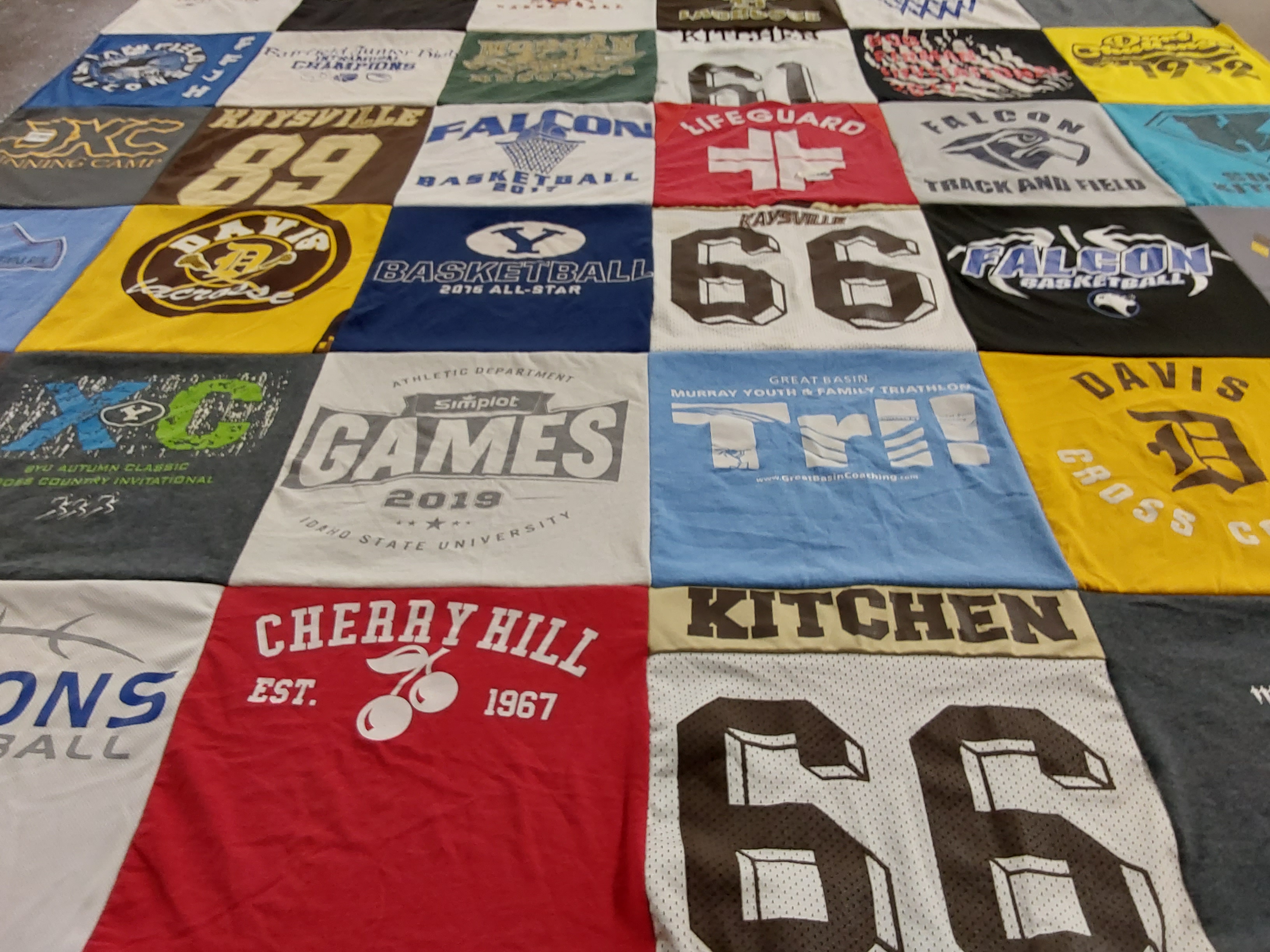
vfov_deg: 49.7
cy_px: 476
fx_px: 1027
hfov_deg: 63.4
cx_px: 635
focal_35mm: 28
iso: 100
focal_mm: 2.91
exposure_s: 1/60
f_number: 1.9
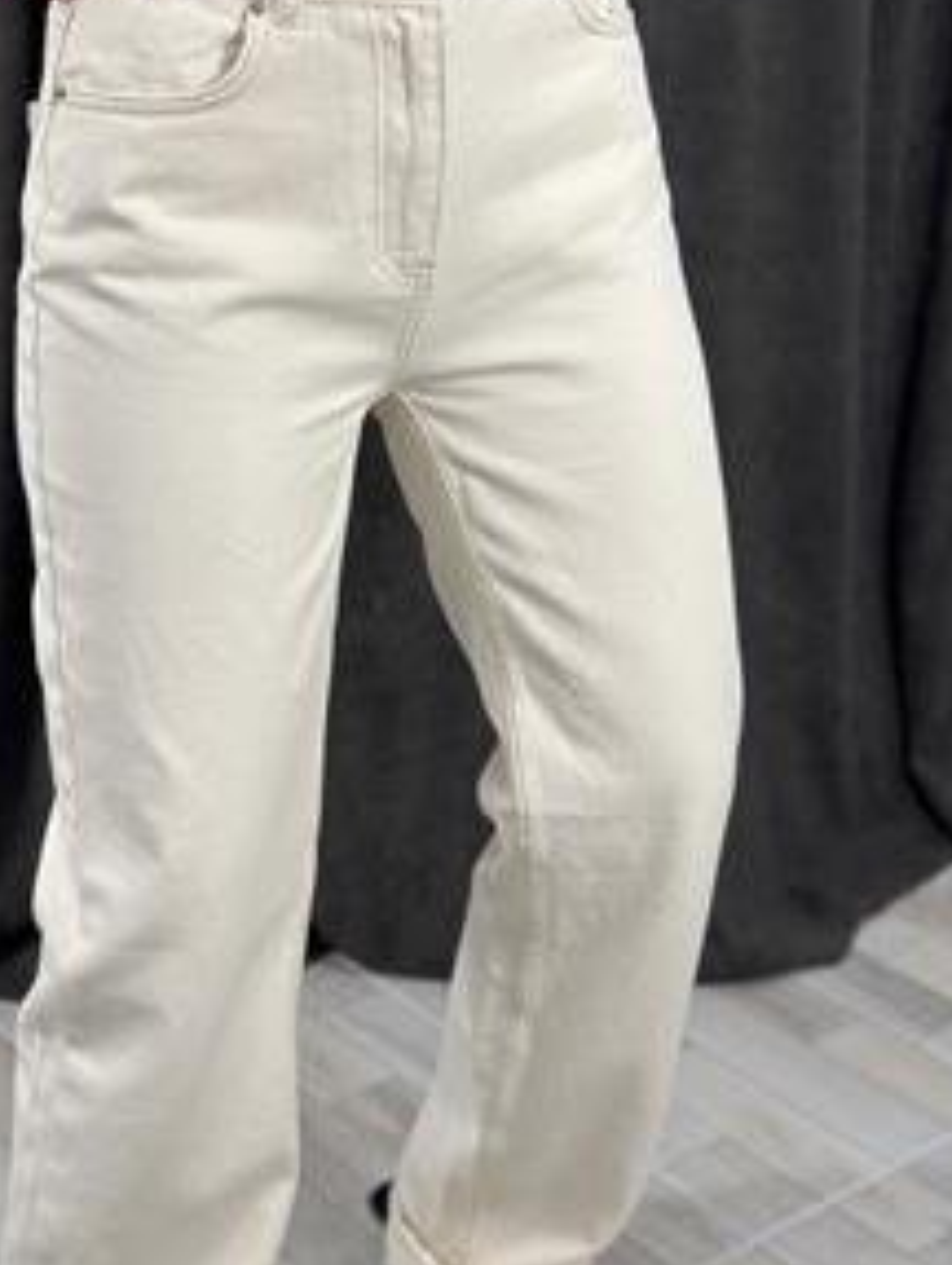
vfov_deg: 28.1
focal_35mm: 69
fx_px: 2525
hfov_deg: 21.3
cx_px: 344
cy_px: 562
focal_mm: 6.86
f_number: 1.78
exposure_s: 1/100
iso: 64
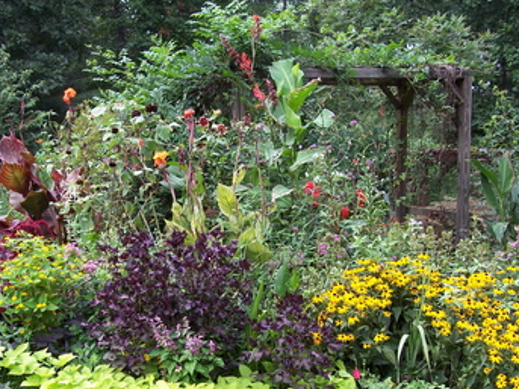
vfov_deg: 29.0
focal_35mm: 50
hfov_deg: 38.2
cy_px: 242
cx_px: 236
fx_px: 749
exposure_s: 1/90
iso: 100
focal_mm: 8
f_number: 3.4
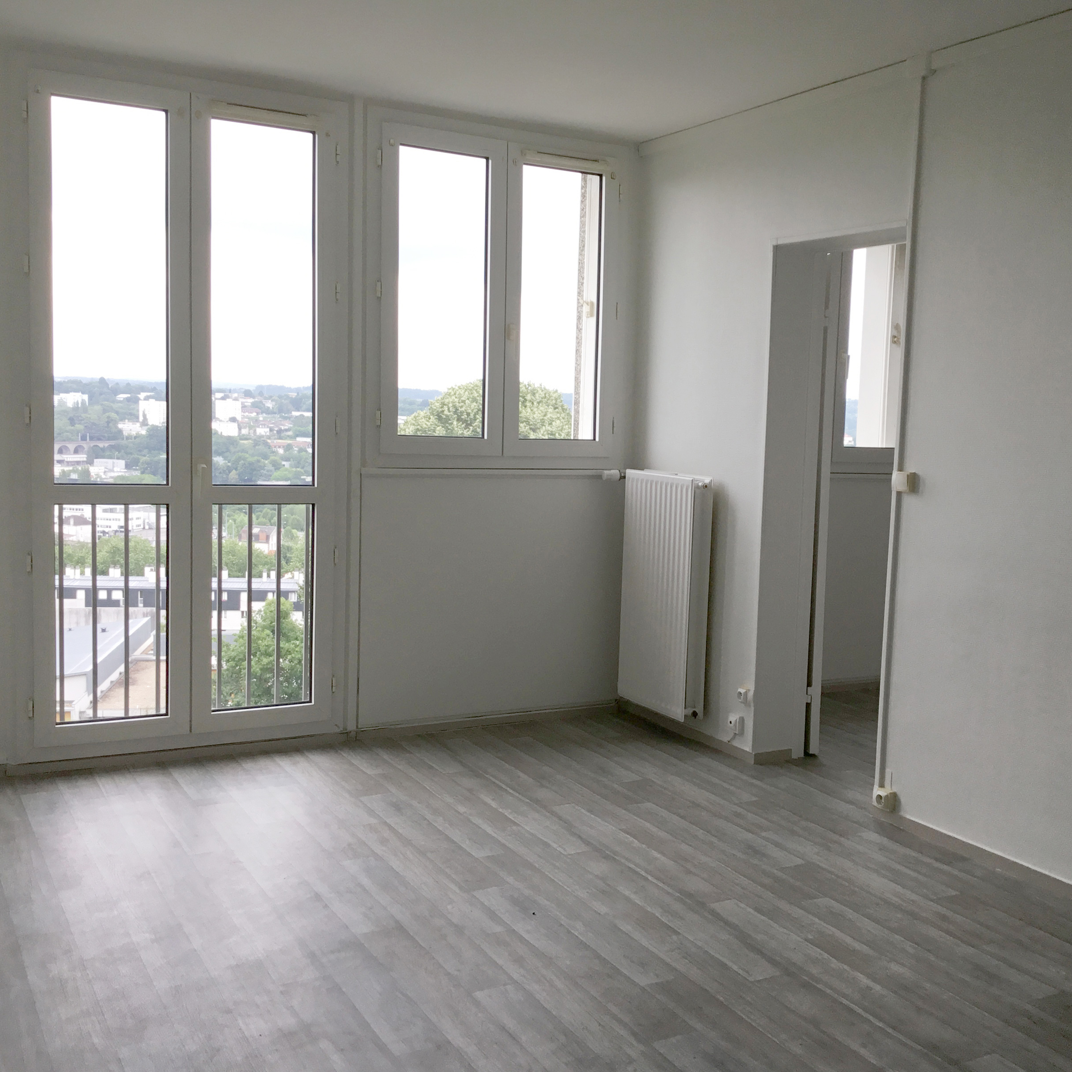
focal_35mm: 37
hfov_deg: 44.6
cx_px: 658
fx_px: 1296
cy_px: 542
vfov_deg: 44.9
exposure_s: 1/123
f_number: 2.4
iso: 25
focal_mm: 3.3
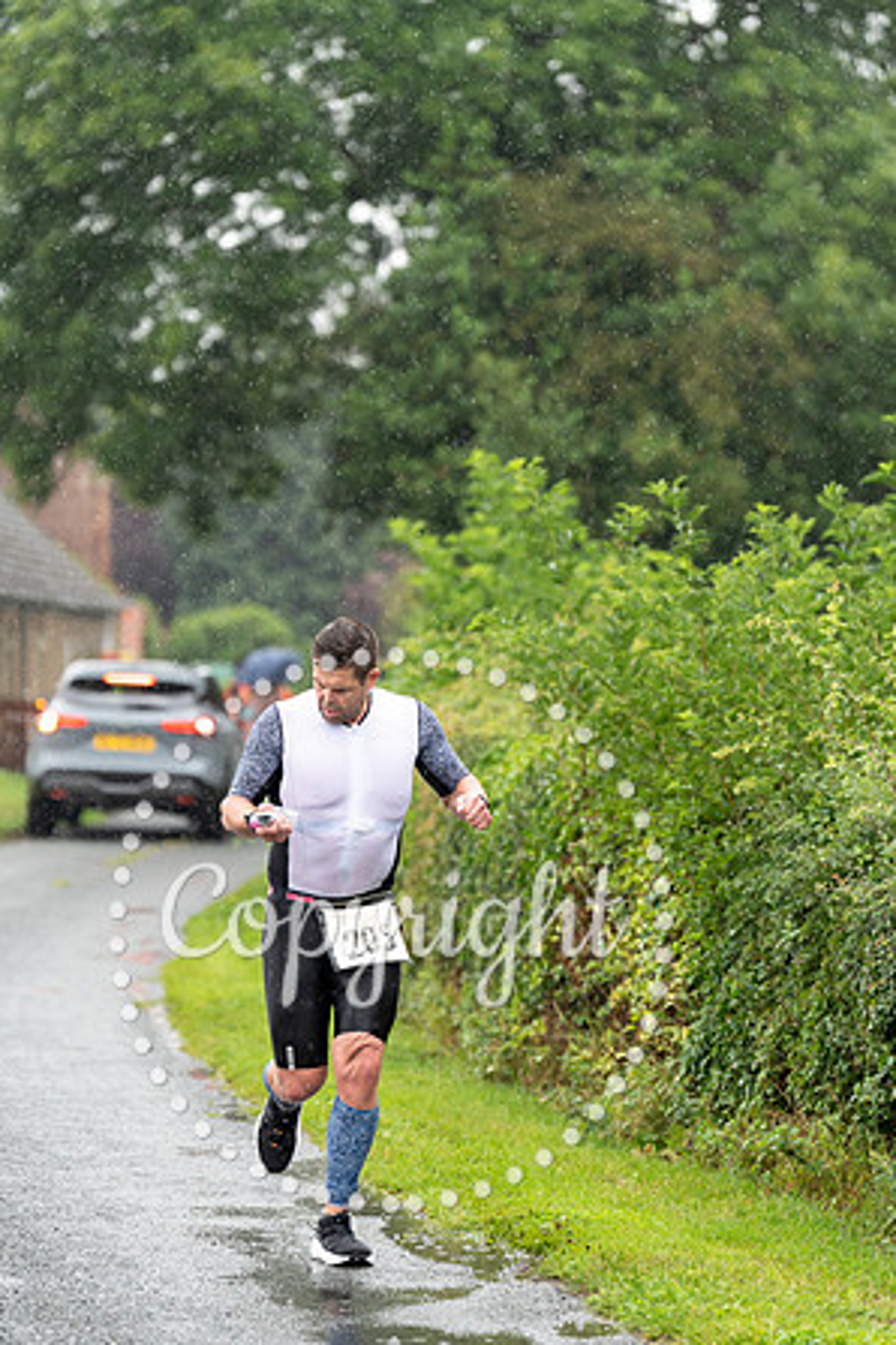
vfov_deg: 14.1
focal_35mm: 146
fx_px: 5450
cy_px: 674
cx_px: 448
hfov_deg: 9.4
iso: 1000
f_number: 3.2
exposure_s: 1/1000
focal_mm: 145
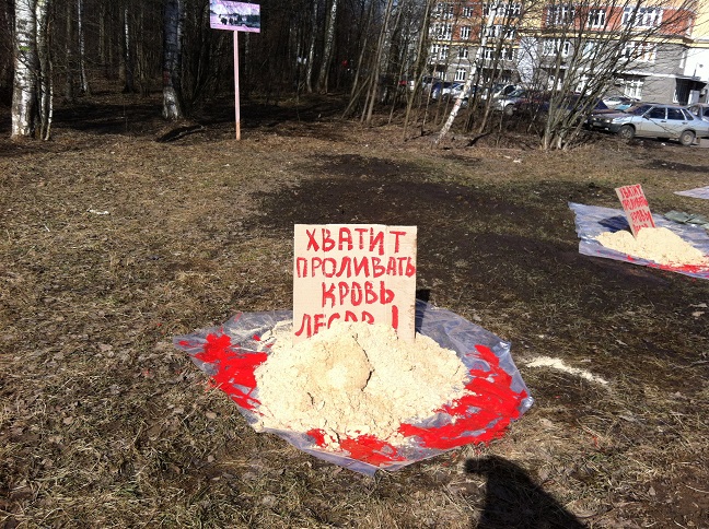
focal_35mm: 35
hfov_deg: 52.7
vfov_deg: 40.6
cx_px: 354
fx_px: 716
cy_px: 264
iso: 80
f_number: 2.8
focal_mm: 3.85
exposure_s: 1/1508
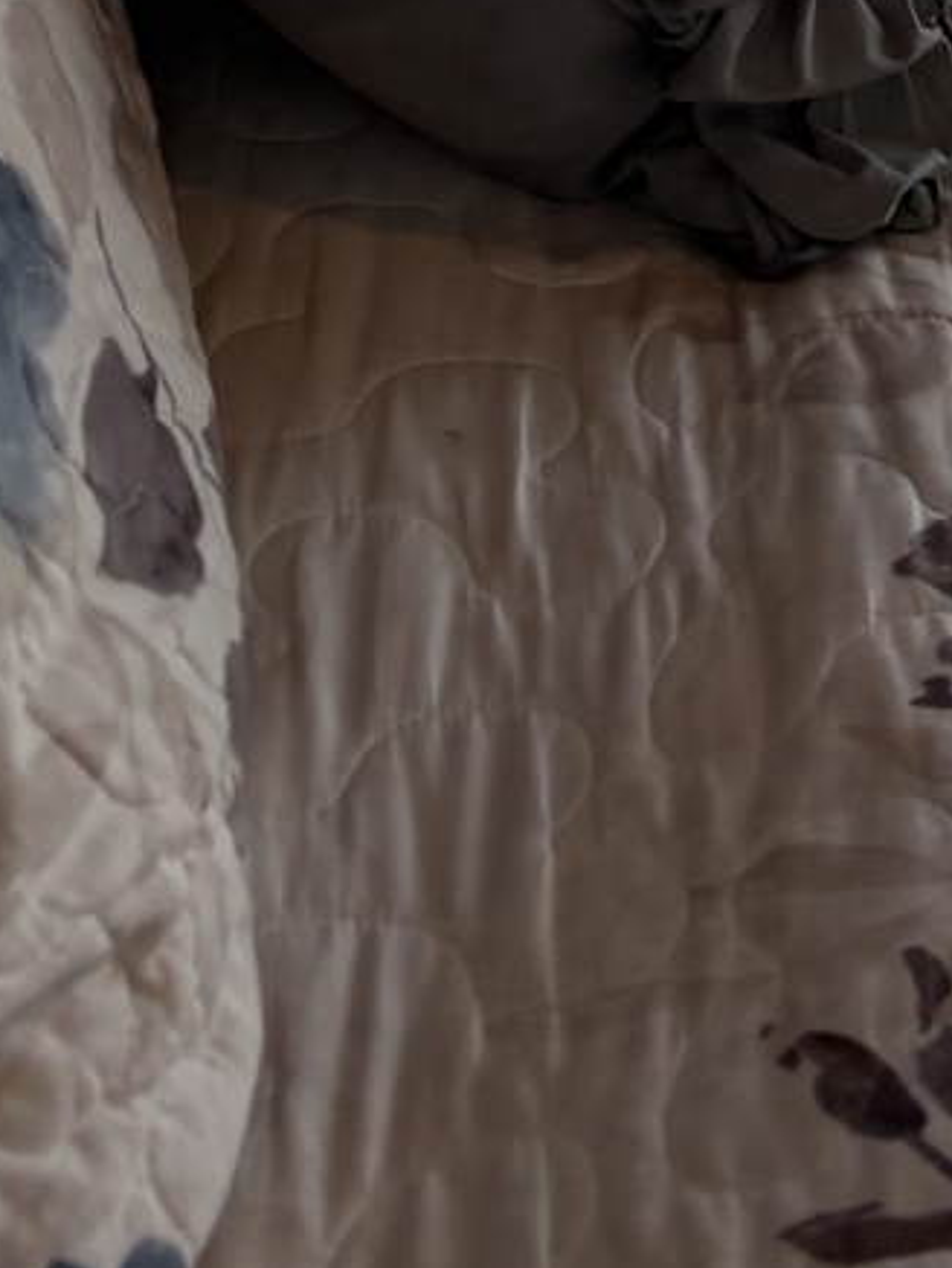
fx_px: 4655
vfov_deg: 12.9
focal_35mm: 127
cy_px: -1470
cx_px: 1234
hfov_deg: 11.4
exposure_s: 1/654
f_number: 1.6
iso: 50
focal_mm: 5.96
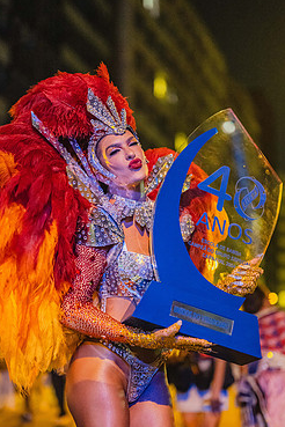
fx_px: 724
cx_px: 139
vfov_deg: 32.8
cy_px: 255
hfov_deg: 22.3
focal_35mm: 61
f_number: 1.2
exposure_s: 1/250
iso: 6400
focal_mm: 50
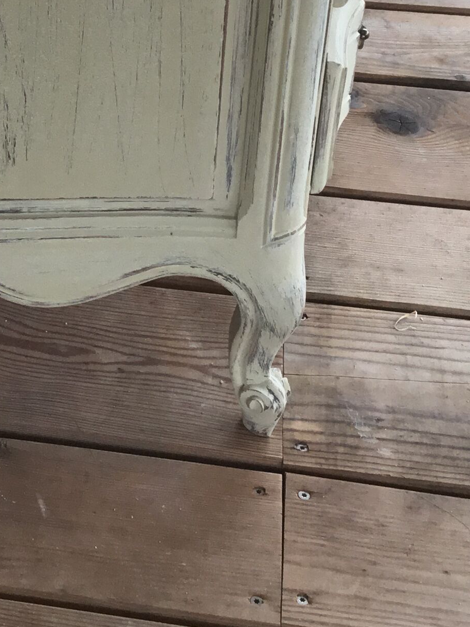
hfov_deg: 17.4
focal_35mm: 83
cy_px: 28
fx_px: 1503
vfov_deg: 22.8
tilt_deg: -33.9
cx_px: -2
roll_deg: +3.4
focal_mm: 3.3
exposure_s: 1/100
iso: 40
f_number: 2.4
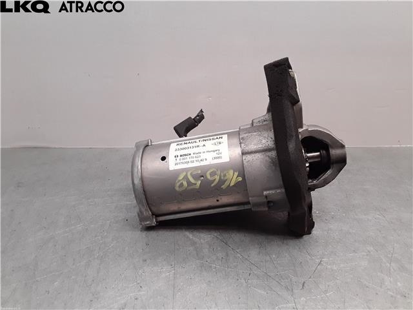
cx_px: 206
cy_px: 155
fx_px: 334
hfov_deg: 63.4
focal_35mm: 28
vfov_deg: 49.7
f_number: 1.9
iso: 100
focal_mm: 2.91
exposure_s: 1/133
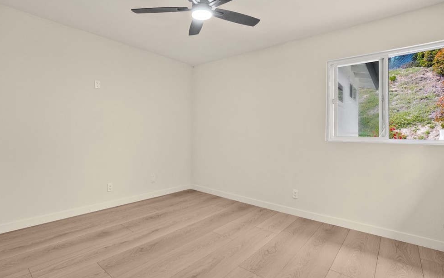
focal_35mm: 16
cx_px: 220
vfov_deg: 71.2
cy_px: 146
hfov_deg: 97.8
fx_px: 194
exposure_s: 1/13
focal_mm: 10
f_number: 8
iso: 100
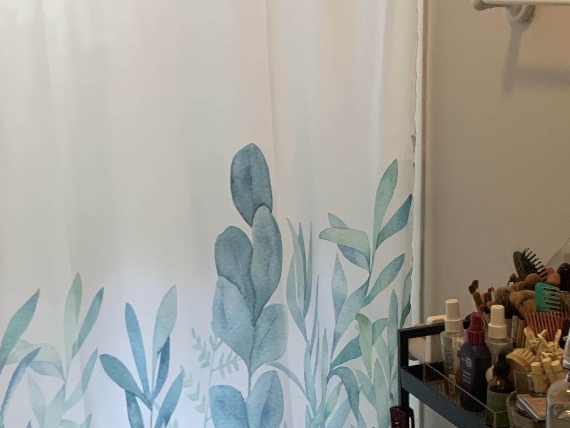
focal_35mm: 72
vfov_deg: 20.4
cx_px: 305
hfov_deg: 27.0
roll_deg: -0.2
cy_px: 240
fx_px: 1186
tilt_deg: -12.6
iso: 320
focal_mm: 4.25
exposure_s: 1/60
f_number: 1.8
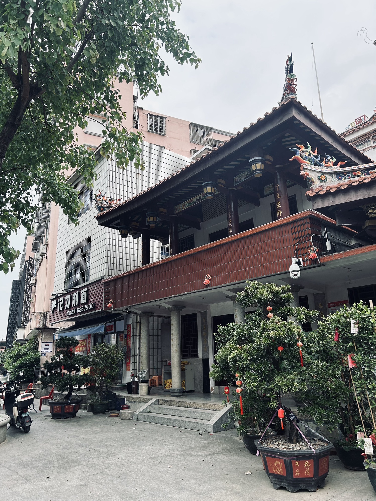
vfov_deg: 67.3
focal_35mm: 26
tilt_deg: +16.3
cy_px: 250
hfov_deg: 53.1
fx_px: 377
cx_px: 188
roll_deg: +1.2
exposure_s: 1/404
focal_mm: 5.7
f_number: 1.5
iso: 50
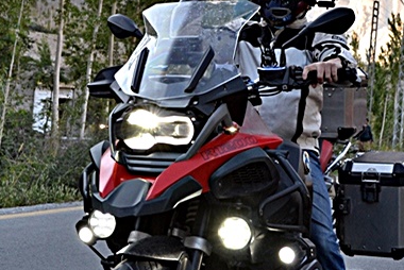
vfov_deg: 19.2
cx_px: -16
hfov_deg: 26.6
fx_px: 797
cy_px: 163
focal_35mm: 71
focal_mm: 20
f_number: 5.6
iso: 200
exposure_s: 1/125
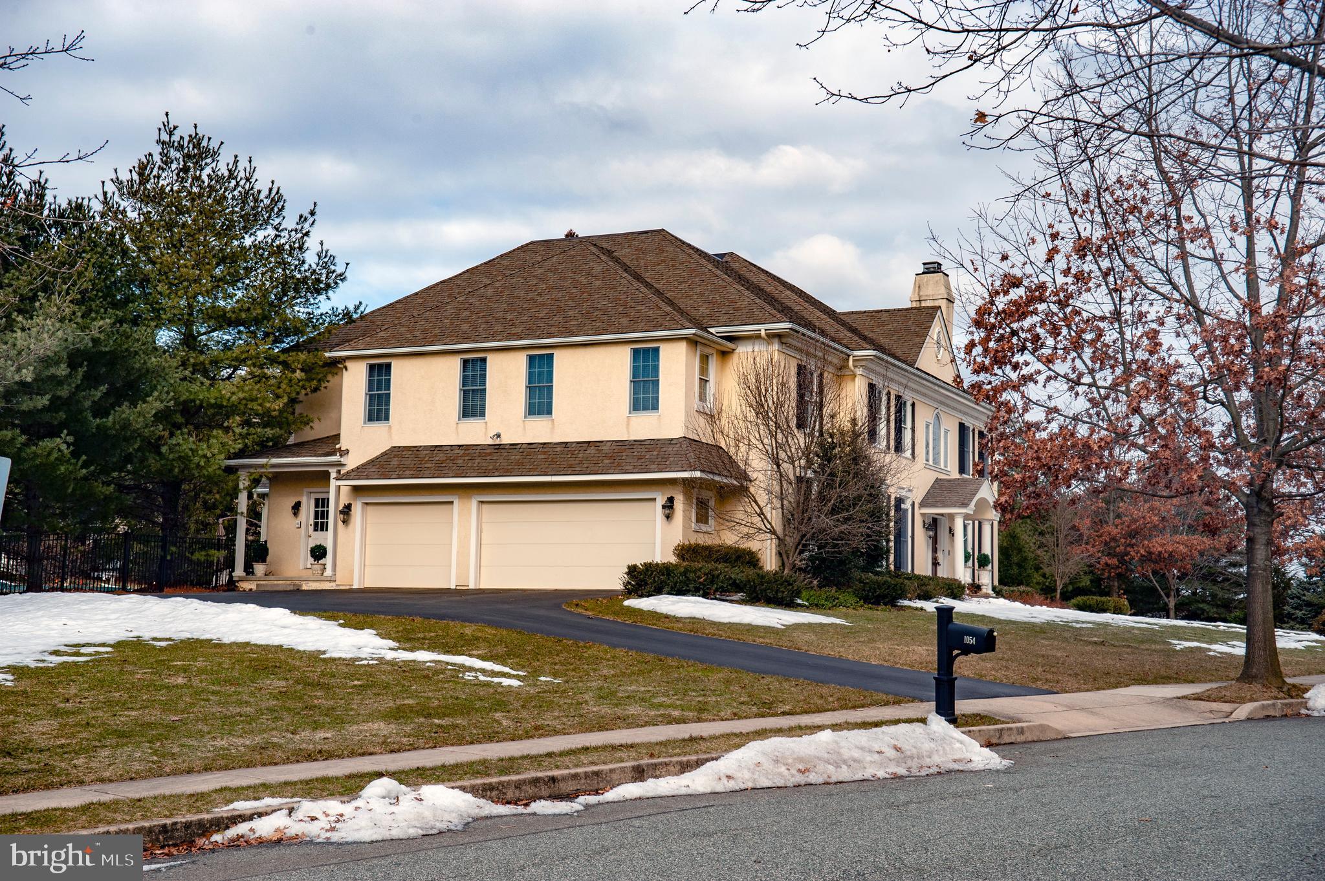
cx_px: 662
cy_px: 440
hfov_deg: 43.6
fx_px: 1655
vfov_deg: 29.8
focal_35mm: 45
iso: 200
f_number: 9
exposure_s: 1/320
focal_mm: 45
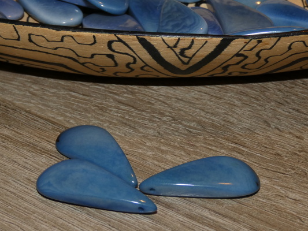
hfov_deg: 36.2
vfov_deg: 27.5
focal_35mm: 53
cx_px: 154
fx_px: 472
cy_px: 116
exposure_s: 1/60
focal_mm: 9.5
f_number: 3.9
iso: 160
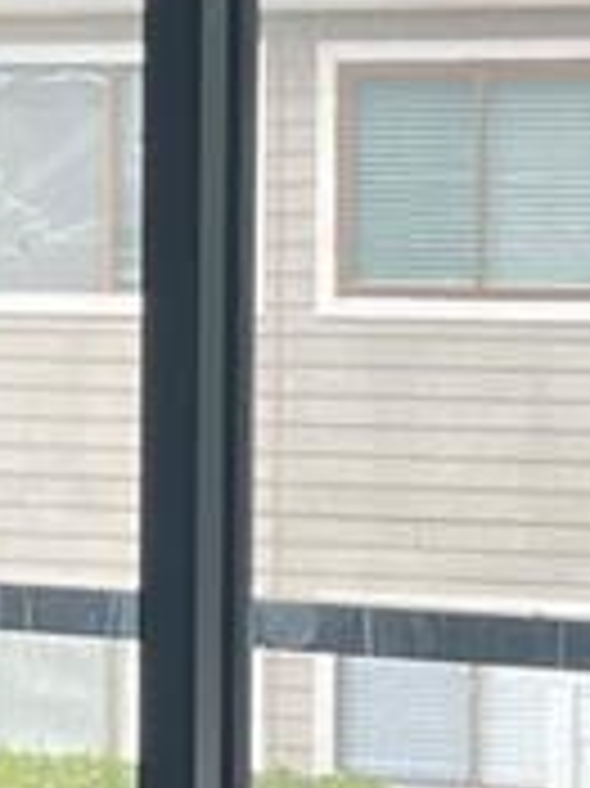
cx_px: 95
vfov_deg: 11.1
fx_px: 4050
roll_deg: +0.4
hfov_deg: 8.3
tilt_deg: -6.5
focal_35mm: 178
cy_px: 549
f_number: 1.6
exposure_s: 1/120
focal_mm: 5.1
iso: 50
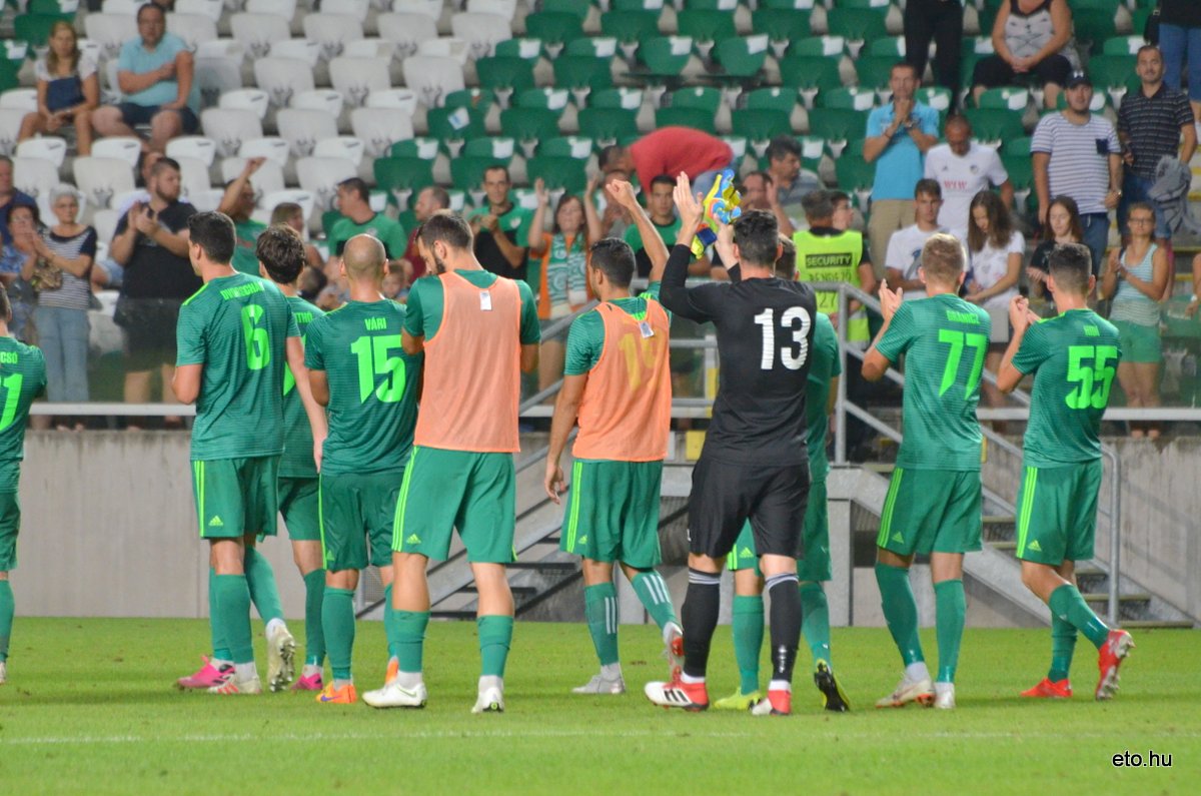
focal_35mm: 405
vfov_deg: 3.4
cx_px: 600
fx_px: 13484
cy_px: 398
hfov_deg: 5.1
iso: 2000
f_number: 5.6
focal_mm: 270
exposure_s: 1/200
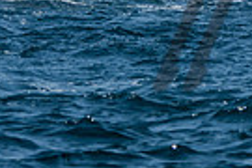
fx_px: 7125
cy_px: -167
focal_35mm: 1018
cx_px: 62
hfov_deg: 2.0
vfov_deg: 1.3
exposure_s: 1/2500
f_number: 5.6
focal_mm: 230
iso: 320
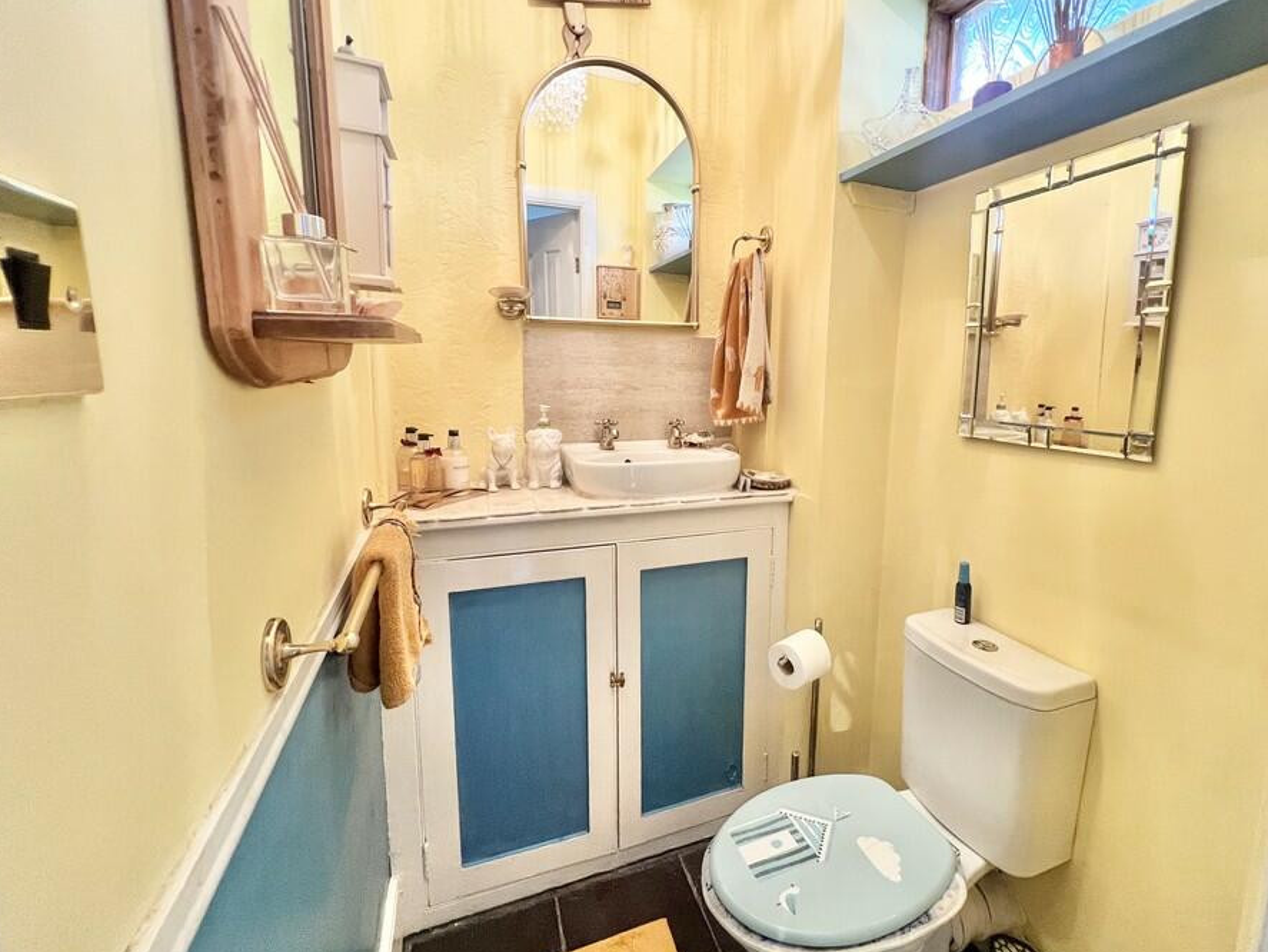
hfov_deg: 97.5
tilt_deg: -9.7
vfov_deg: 81.7
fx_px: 550
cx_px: 722
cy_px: 457
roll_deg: -1.4
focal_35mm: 15
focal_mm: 1.57
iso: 250
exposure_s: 1/50
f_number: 1.8
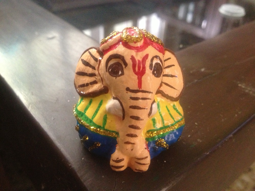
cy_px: 96
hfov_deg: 52.6
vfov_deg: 40.7
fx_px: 258
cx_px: 128
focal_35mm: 35
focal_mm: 4.28
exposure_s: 1/15
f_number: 2.4
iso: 500
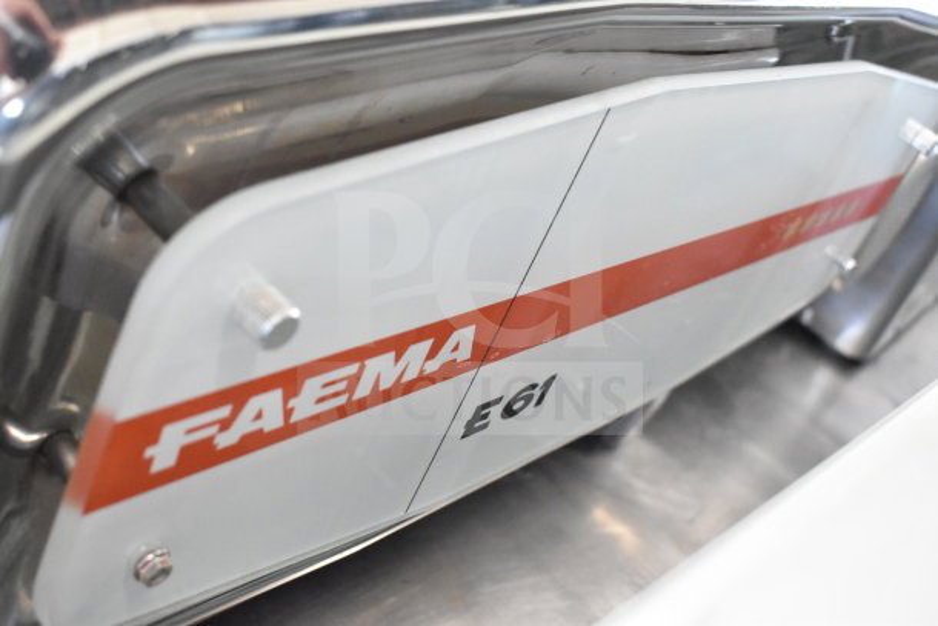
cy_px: 313
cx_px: 469
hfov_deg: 46.4
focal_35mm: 42
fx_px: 1095
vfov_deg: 31.9
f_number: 5.6
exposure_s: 1/125
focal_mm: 28
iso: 6400
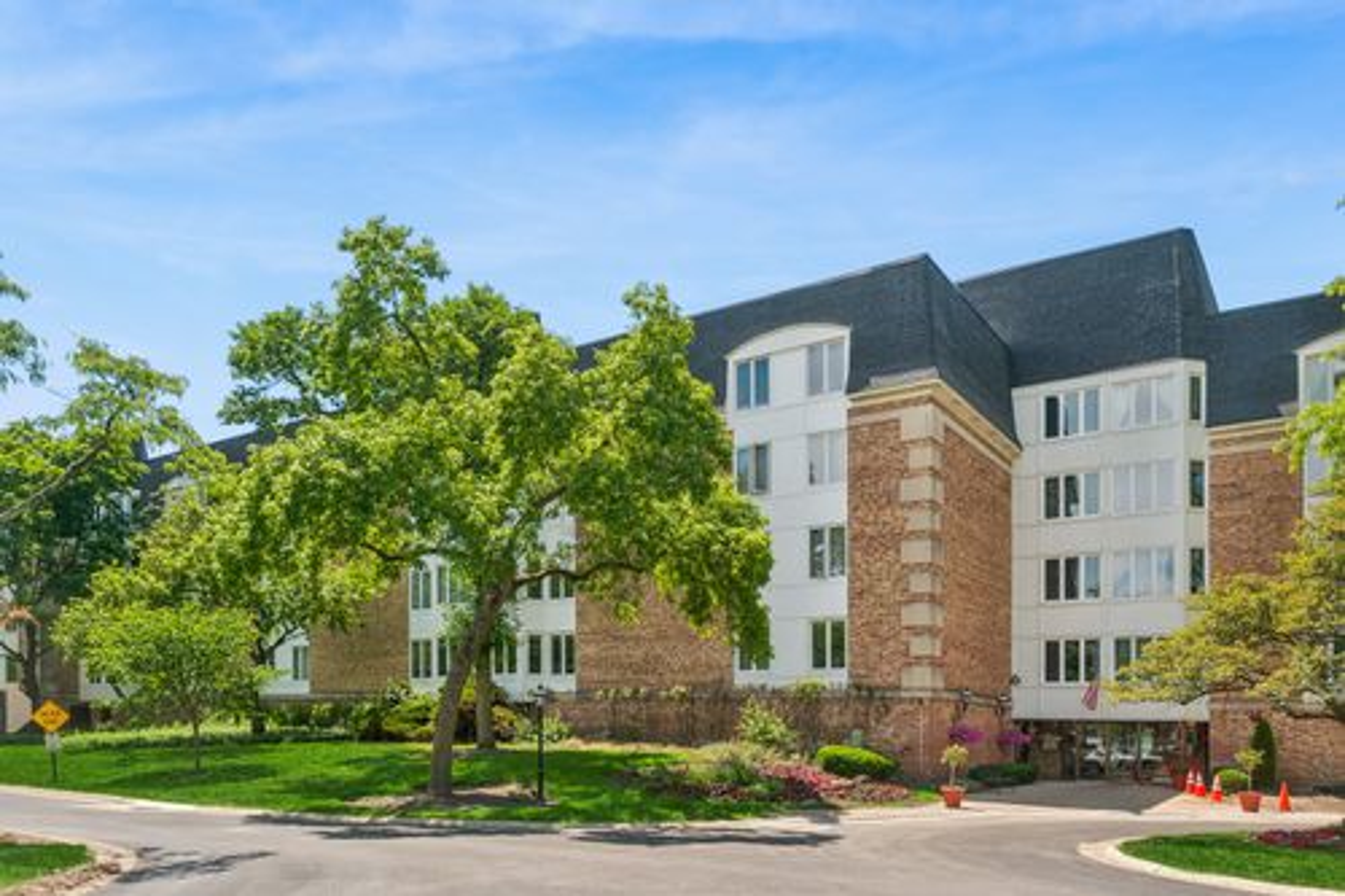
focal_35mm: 27
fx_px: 1008
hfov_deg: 67.4
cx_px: 672
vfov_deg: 47.9
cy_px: 448
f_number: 8
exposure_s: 1/800
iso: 400
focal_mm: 27
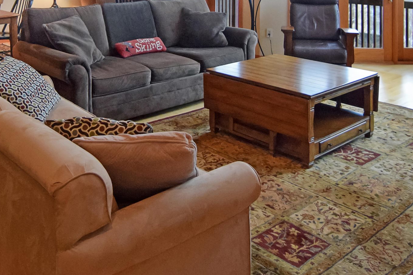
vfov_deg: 33.5
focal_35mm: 37
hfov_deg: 51.5
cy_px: 16
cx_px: 170
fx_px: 426
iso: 2500
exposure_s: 1/500
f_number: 2.8
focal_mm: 11
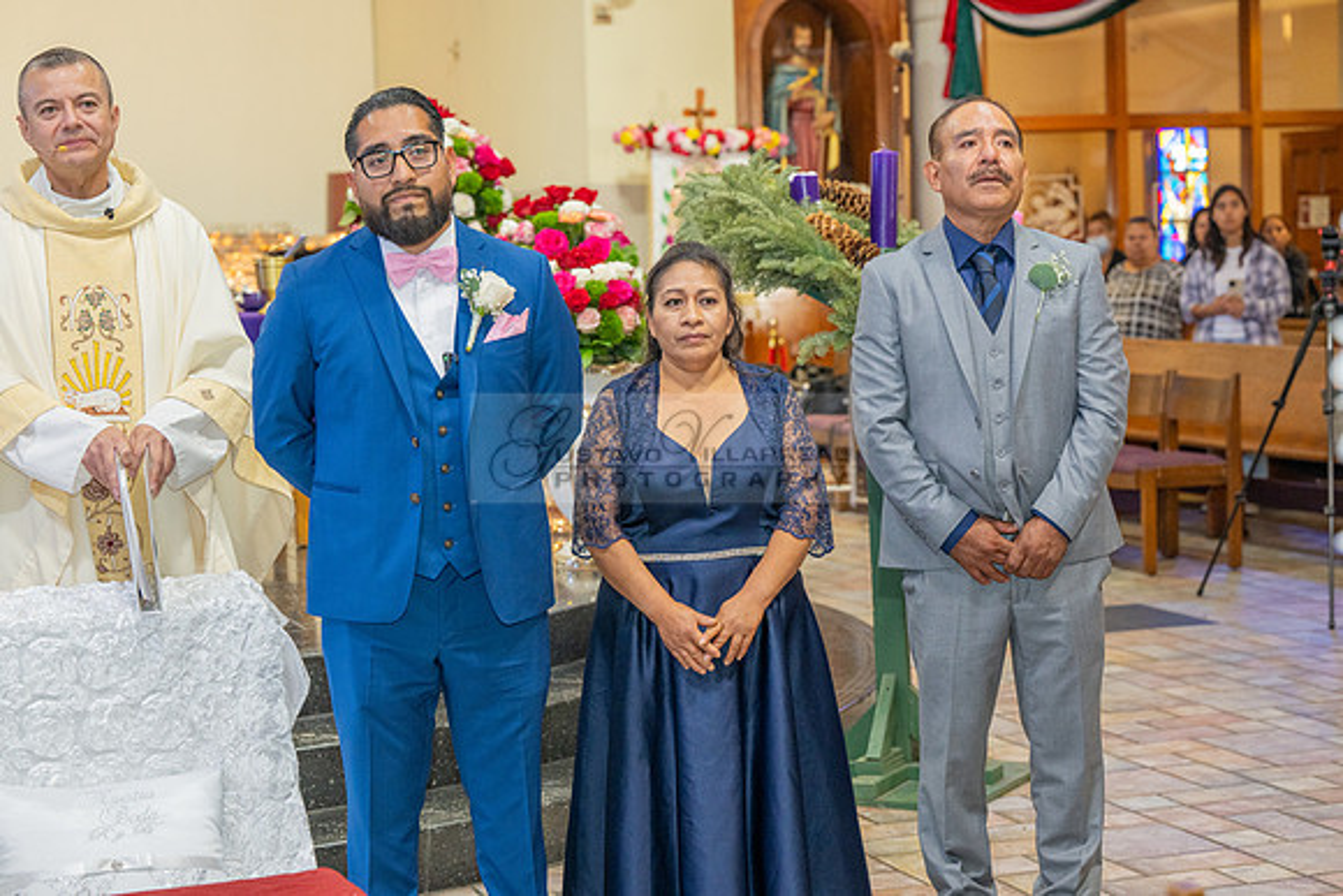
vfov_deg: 19.5
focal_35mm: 70
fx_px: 2612
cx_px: 672
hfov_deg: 28.8
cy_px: 448
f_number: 4
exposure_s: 1/200
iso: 1250
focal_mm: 70
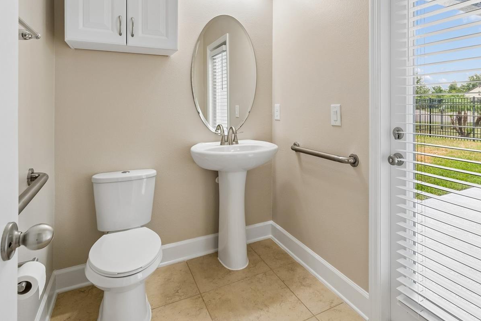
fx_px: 267
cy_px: 108
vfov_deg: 60.5
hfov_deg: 83.4
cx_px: 277
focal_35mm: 20
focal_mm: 10
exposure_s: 1/25
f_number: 7.1
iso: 100
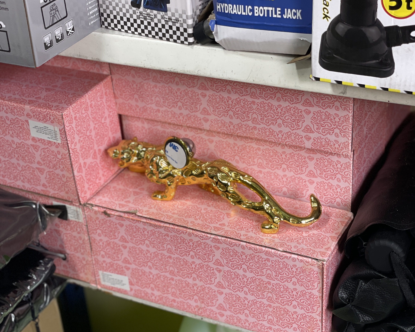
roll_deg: +4.6
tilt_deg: -29.8
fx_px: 835
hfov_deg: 27.9
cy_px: 188
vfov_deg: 22.5
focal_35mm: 68
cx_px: 208
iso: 100
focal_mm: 6
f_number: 2
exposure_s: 1/100
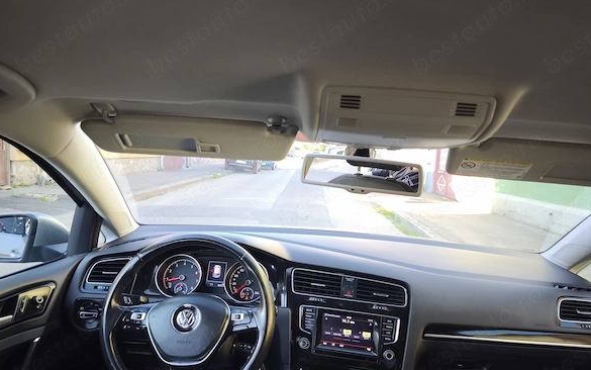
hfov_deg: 72.5
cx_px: 291
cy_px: 193
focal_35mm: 25
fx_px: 403
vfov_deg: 49.3
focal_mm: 6.57
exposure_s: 1/100
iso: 200
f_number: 1.6
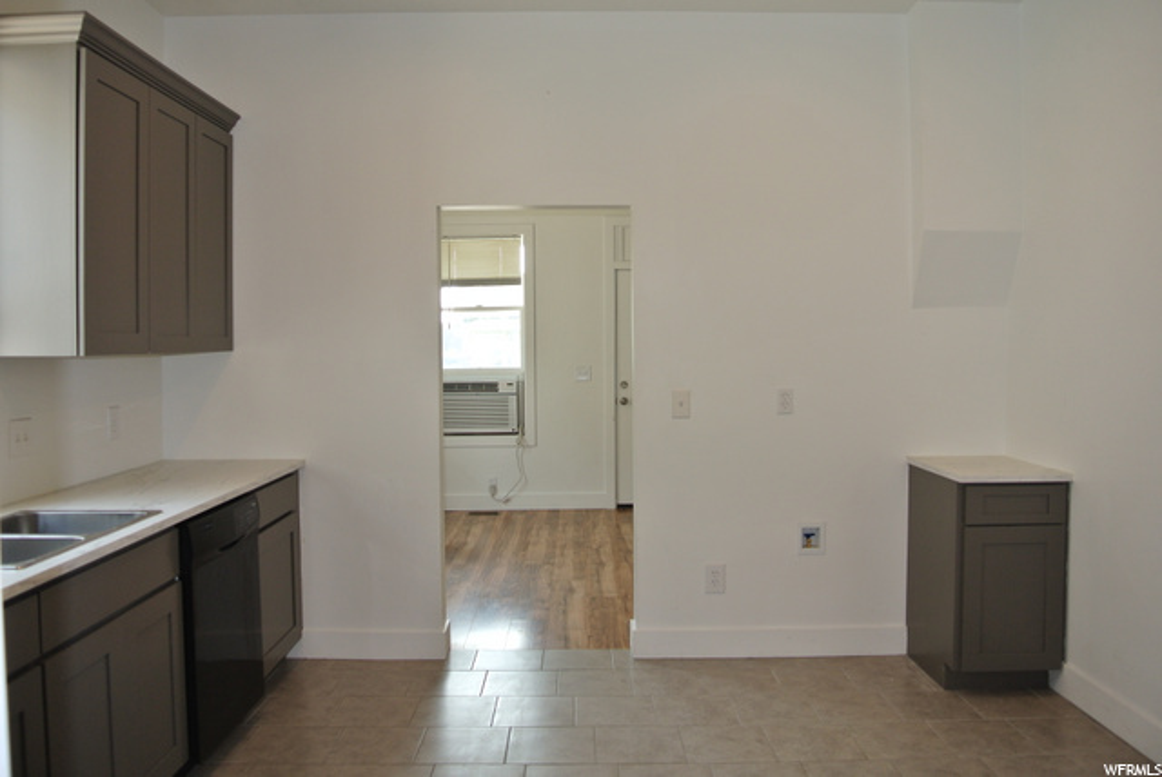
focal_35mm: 27
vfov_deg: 48.0
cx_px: 581
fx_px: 872
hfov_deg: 67.3
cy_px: 388
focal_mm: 10
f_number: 3.5
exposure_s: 1/60
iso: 100
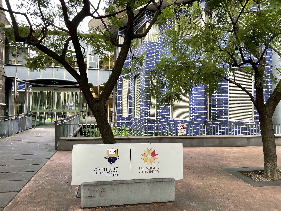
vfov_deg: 53.1
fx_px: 211
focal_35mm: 26
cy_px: 106
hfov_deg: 67.3
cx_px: 140
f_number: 1.6
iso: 50
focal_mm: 4.2
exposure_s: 1/121
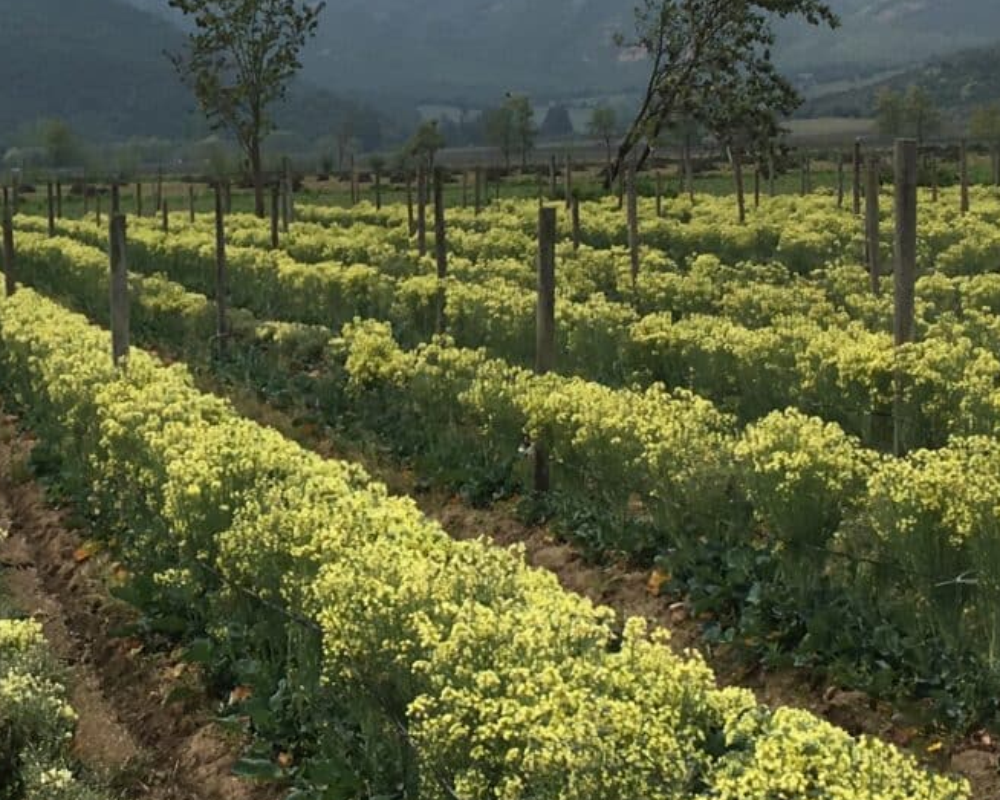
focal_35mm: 89
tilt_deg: -1.5
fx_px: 2634
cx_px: 115
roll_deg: +1.1
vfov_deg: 17.2
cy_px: 286
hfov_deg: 21.1
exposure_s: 1/1876
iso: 25
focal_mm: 4.15
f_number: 2.2
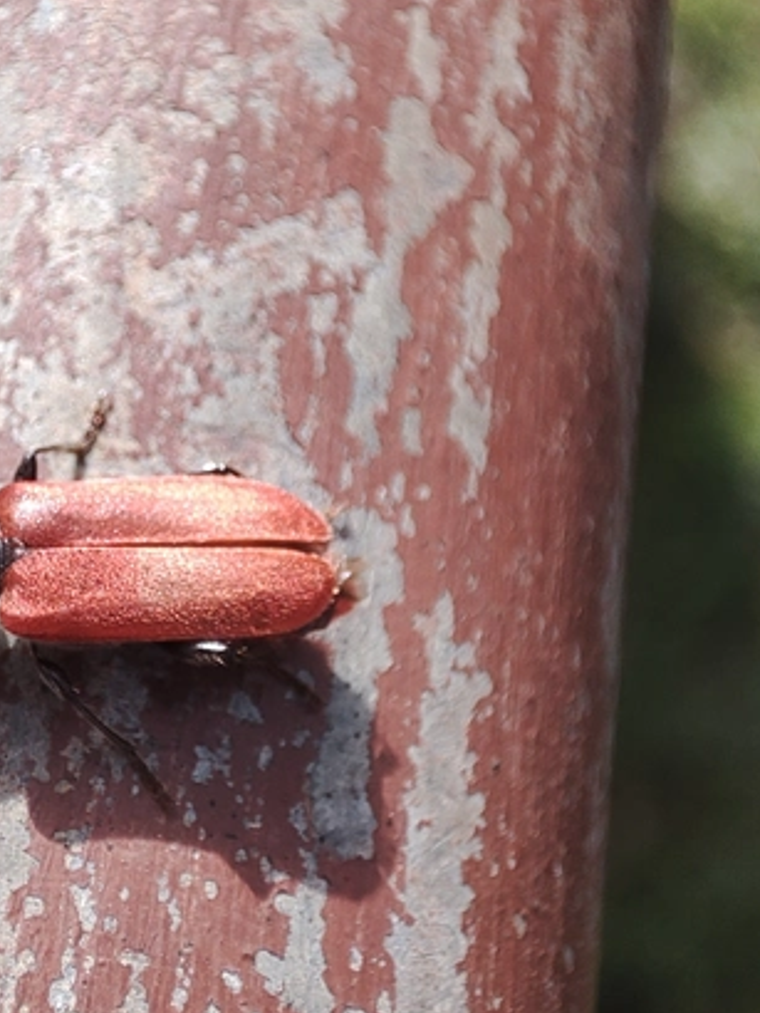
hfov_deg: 38.4
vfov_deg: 51.3
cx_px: 168
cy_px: 463
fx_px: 1053
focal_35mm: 36
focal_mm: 4.03
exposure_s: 1/704
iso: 50
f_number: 2.4
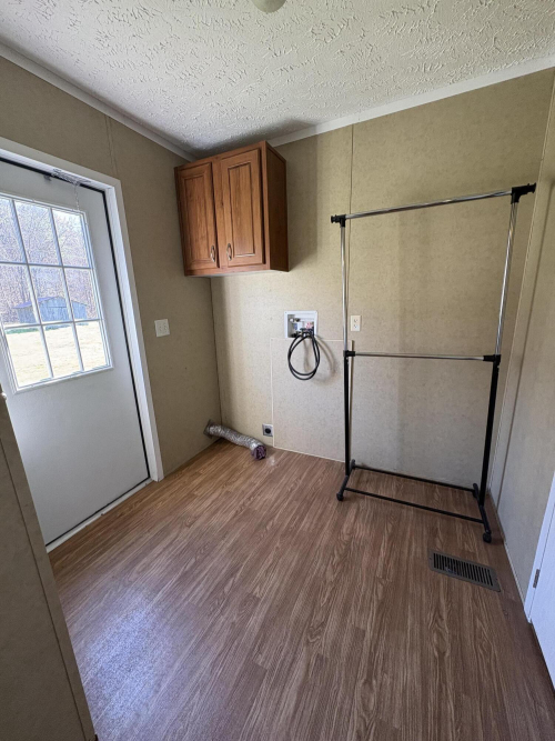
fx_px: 299
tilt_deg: -13.6
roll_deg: +2.2
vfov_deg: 102.1
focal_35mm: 14
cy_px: 370
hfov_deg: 85.7
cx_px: 278
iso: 250
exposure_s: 1/93
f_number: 2.2
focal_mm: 2.22
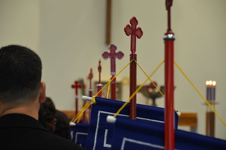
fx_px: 987
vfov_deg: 8.7
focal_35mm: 158
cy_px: 75
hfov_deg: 13.1
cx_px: 113
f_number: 5.3
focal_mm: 105
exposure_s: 1/30
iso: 900
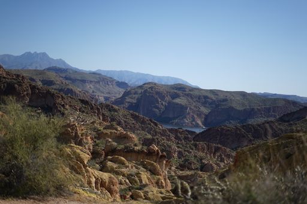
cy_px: 102
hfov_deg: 39.6
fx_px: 426
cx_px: 154
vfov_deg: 27.0
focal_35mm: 50
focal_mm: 50
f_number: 1.8
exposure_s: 1/2500
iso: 50
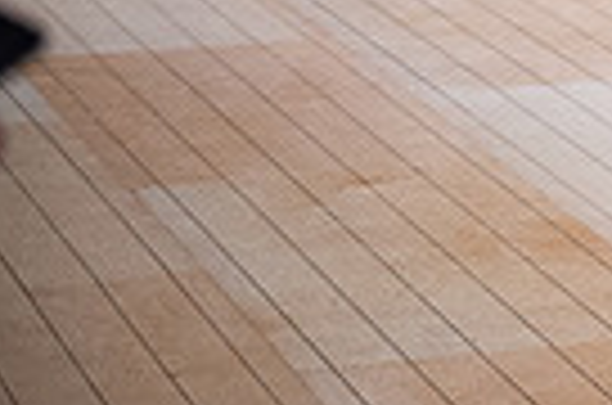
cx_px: 1282
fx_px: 4342
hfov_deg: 7.7
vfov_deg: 5.3
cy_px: -364
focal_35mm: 256
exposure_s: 1/400
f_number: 3.2
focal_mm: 60
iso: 3200
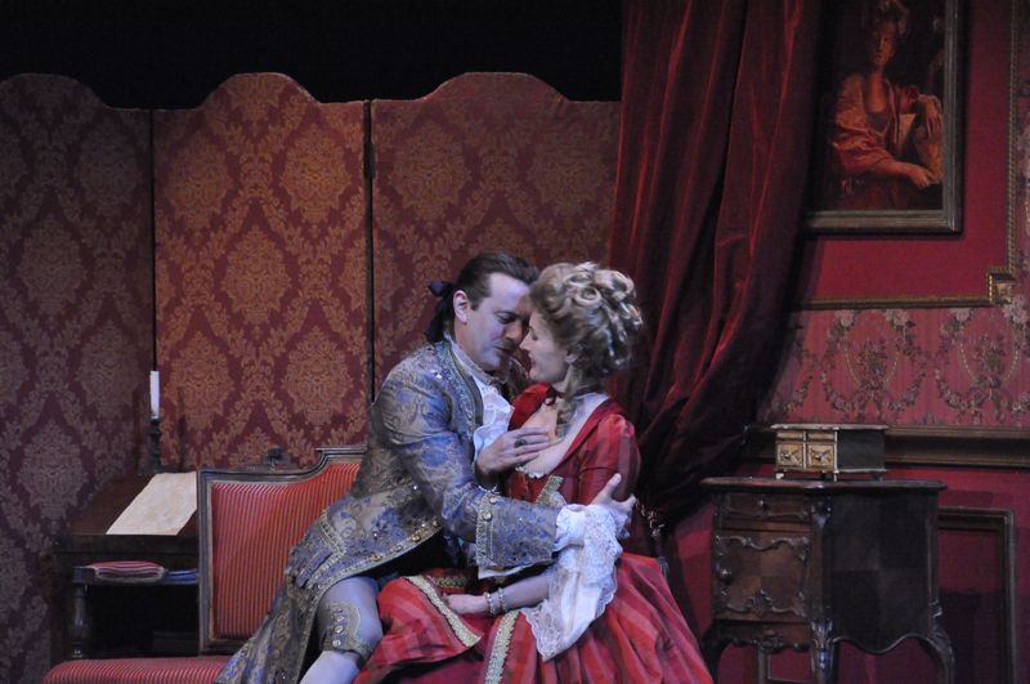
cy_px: 342
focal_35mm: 158
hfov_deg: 13.1
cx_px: 515
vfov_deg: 8.7
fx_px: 4500
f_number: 5.6
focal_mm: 105
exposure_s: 1/50
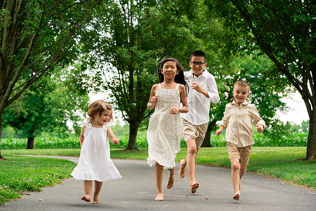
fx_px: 746
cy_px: 106
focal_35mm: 85
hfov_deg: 23.9
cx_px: 158
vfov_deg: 16.1
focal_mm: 85
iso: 500
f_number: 5
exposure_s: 1/320
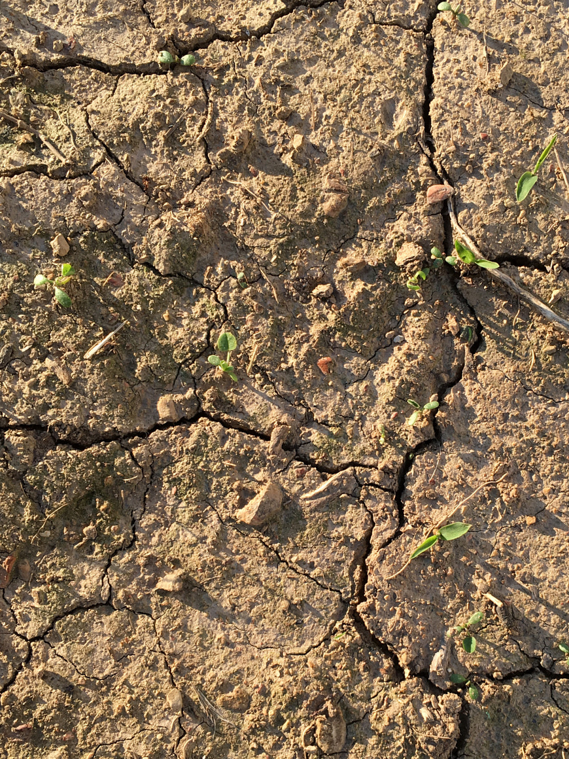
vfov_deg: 46.5
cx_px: 361
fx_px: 877
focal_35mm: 40
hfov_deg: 35.7
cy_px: 463
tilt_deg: -85.2
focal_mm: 4.15
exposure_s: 1/484
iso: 25
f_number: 2.2
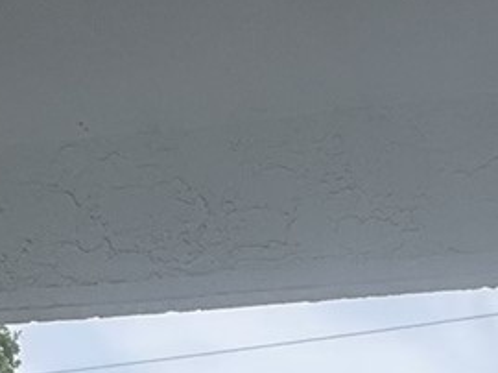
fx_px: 1193
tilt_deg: -5.3
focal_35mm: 83
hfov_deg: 22.4
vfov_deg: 14.1
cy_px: 801
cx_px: 533
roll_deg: -0.2
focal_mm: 2.22
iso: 40
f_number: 2.2
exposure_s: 1/384
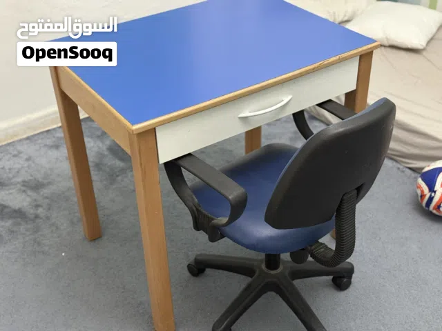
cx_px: 221
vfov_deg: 30.3
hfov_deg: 39.7
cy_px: 166
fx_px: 613
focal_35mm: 48
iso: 400
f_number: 1.78
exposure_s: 1/33
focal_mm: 6.76
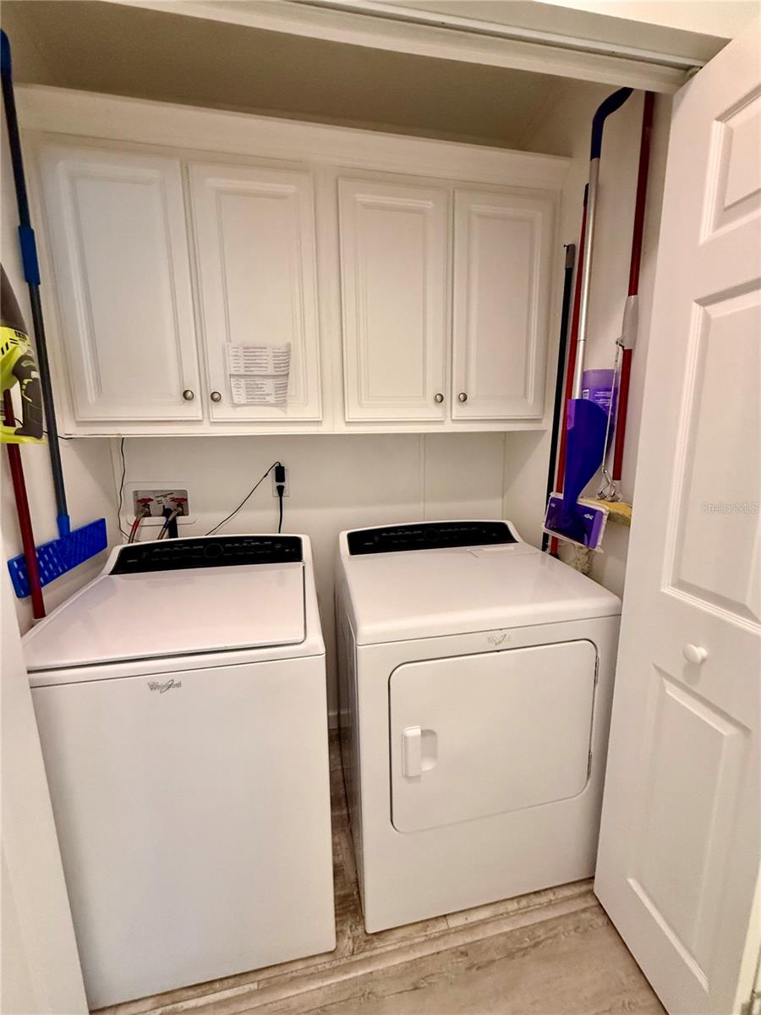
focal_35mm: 14
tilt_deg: -9.2
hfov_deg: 85.7
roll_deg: +1.1
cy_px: 508
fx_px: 410
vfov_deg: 102.1
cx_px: 380
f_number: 2.2
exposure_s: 1/60
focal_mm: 2.22
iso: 640
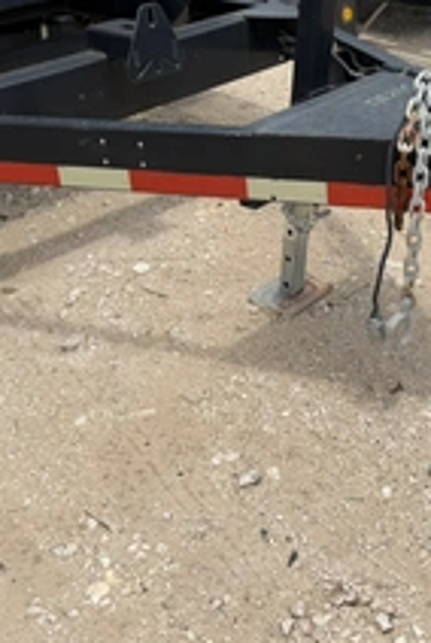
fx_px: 841
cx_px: 279
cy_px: 200
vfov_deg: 41.2
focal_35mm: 47
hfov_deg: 28.6
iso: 80
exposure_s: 1/3759
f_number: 1.78
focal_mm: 6.76
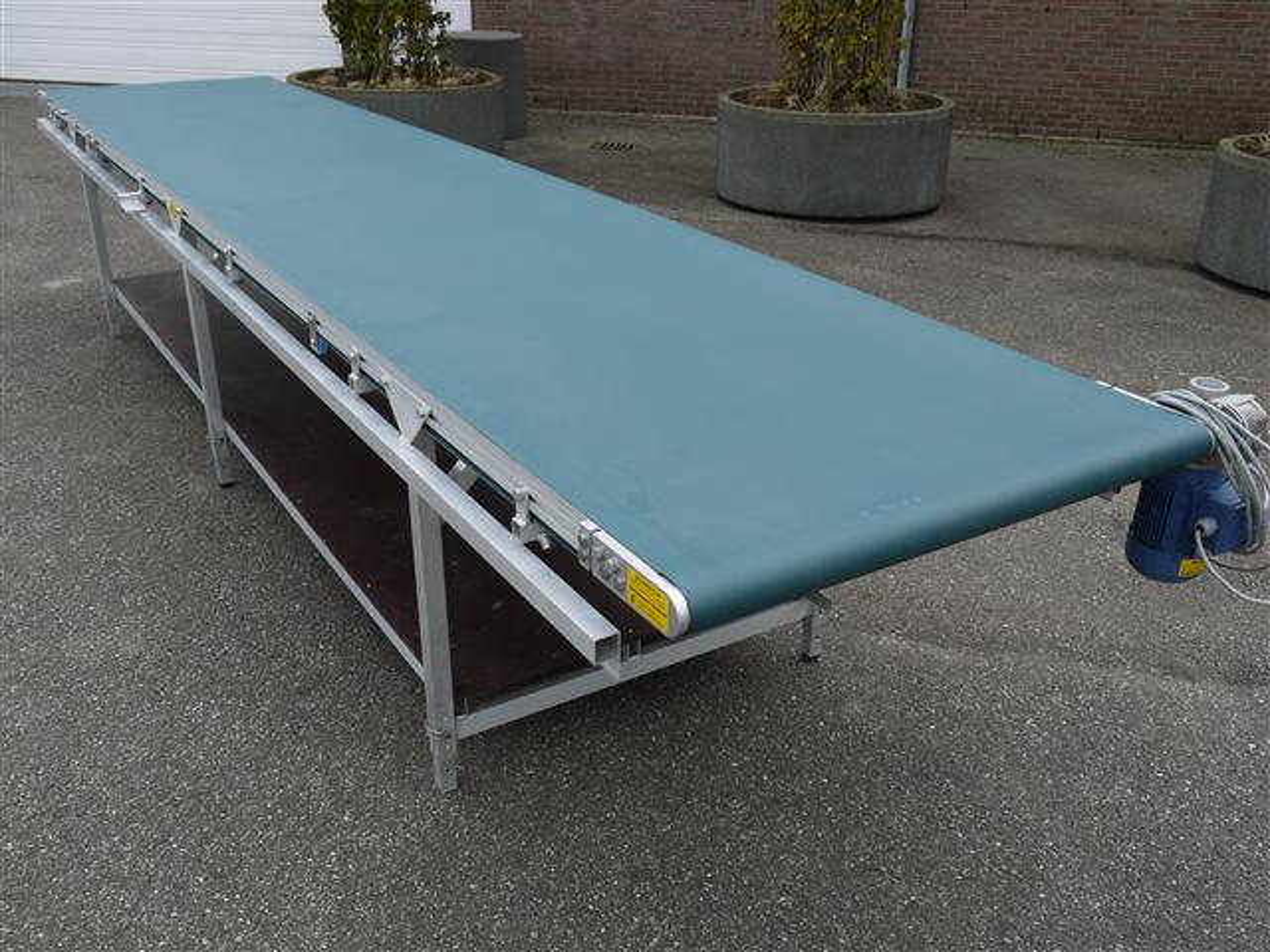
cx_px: 635
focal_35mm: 34
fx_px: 1247
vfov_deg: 41.8
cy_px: 476
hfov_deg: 54.0
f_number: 6.3
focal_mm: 17
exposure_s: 1/250
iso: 100
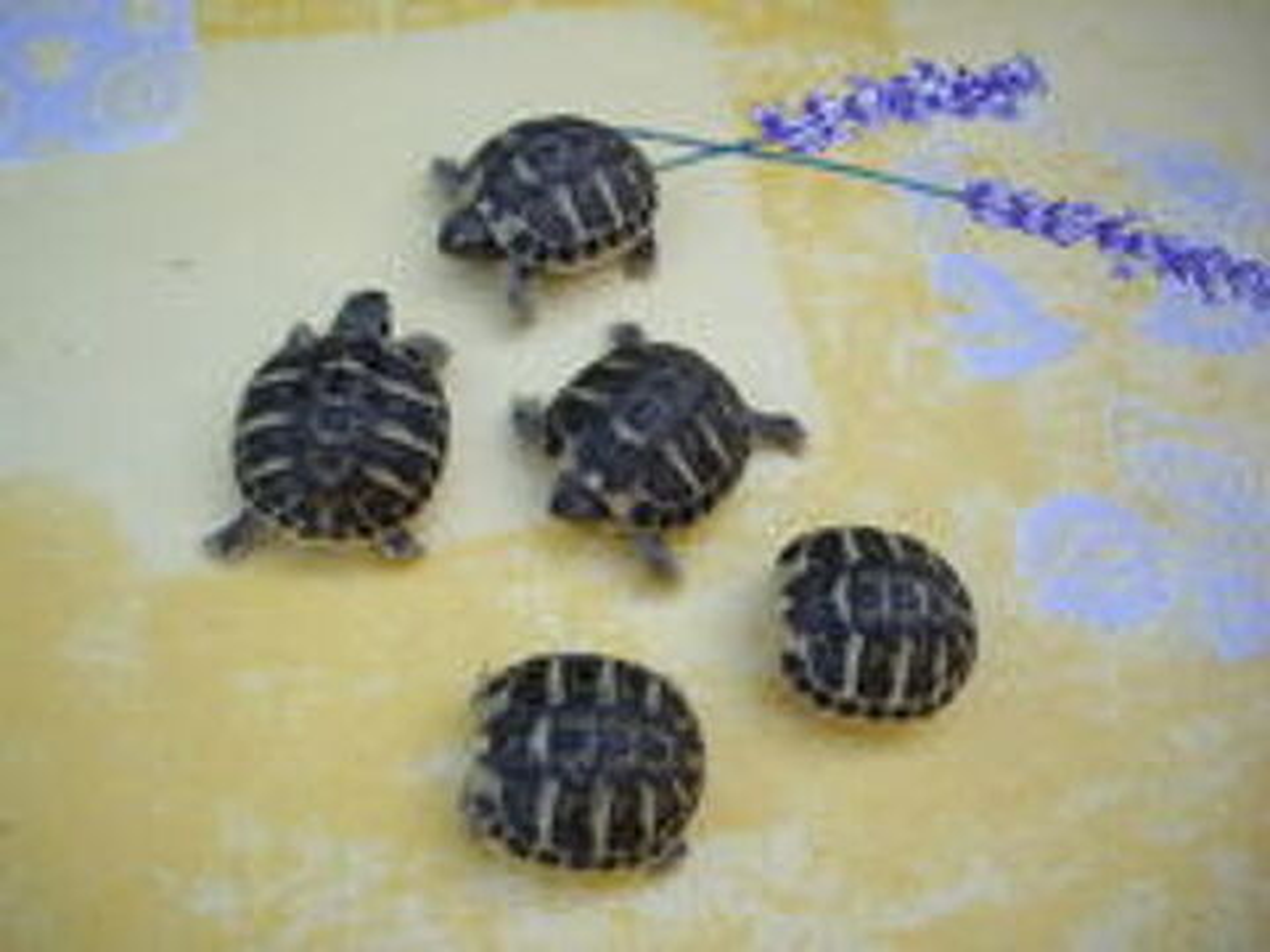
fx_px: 1394
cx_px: 635
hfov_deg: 49.0
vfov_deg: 37.7
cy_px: 476
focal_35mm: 38
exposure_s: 1/160
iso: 64
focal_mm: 7.9
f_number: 2.8
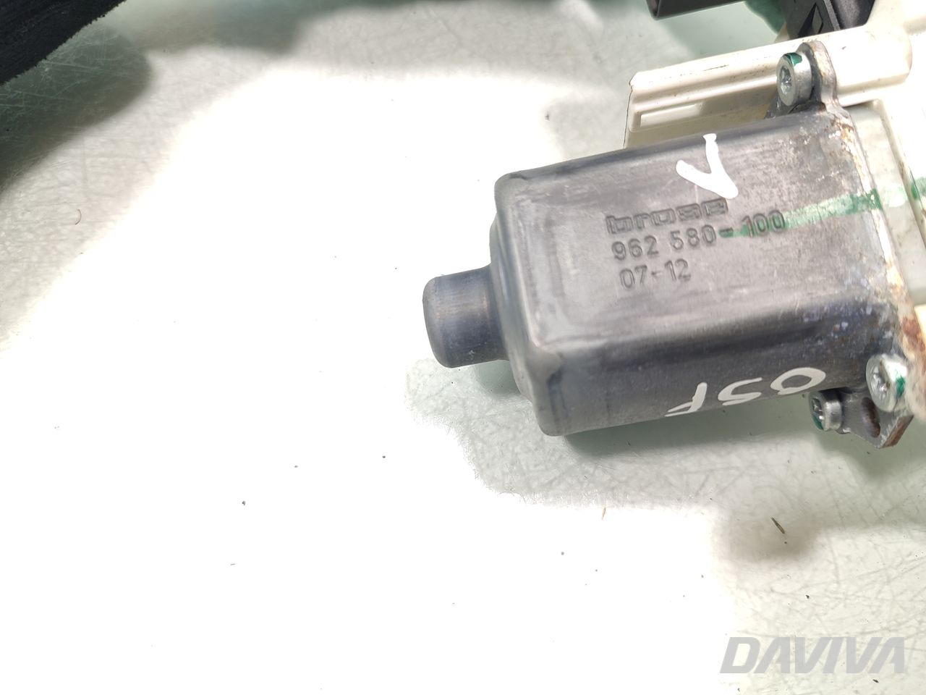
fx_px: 642
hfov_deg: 71.6
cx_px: 463
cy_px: 348
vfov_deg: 56.8
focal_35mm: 24
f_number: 1.89
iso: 200
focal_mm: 5.89
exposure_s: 1/100
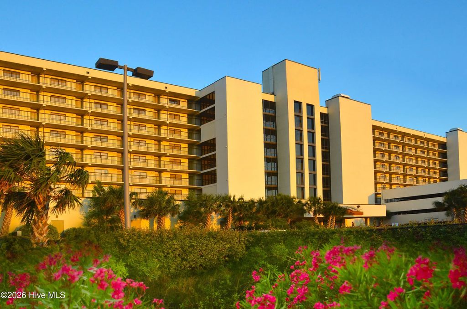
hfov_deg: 67.5
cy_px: 154
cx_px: 234
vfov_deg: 47.7
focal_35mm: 27
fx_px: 349
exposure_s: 1/400
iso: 400
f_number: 7.1
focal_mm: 18
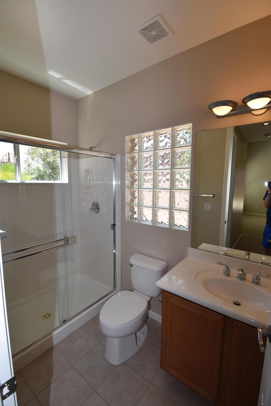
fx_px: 169
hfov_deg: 77.4
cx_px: 136
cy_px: 203
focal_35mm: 15
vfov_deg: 100.4
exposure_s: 1/125
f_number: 5.6
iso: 280
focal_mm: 10
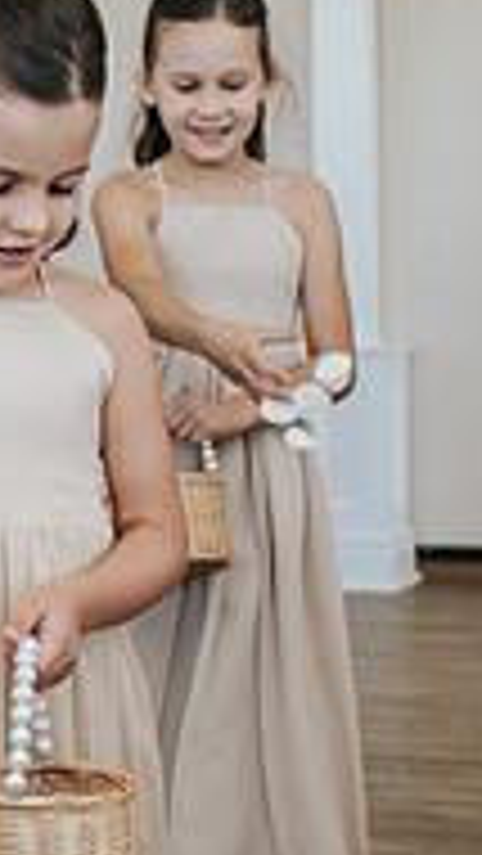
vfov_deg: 16.5
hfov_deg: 8.5
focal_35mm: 130
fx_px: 2951
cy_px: 446
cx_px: -693
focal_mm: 35
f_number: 3.5
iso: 800
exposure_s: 1/200
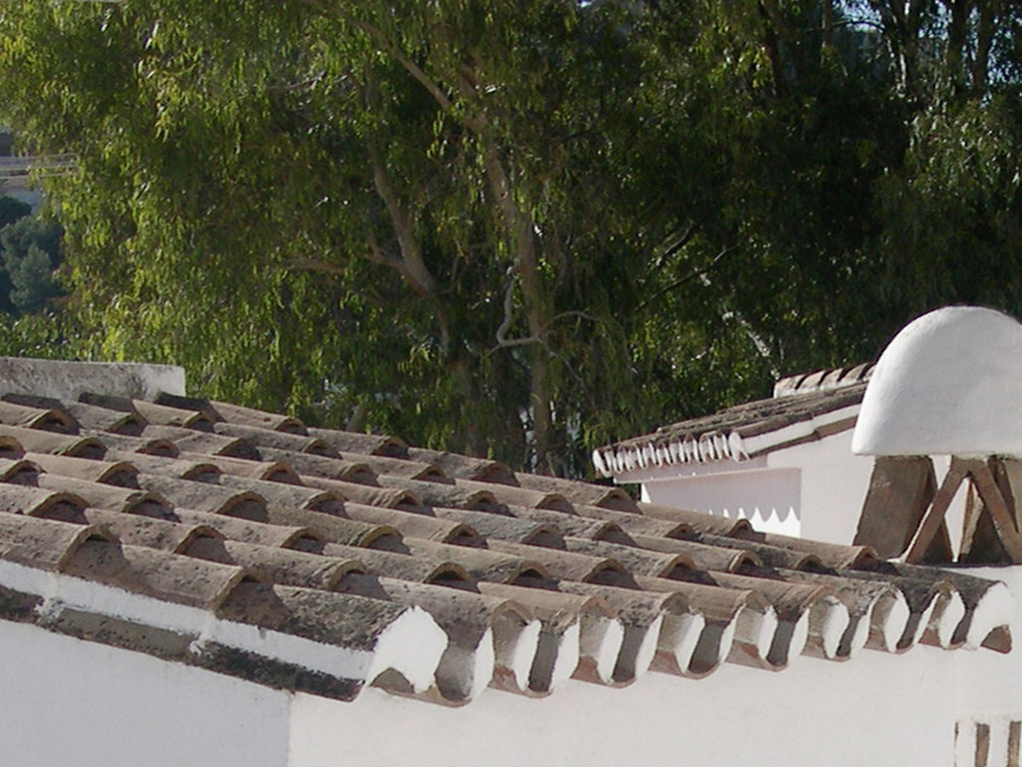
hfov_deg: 19.3
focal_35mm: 100
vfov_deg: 14.2
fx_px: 2954
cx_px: 913
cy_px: 1003
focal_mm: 8
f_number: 7.6
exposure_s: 1/247
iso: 100
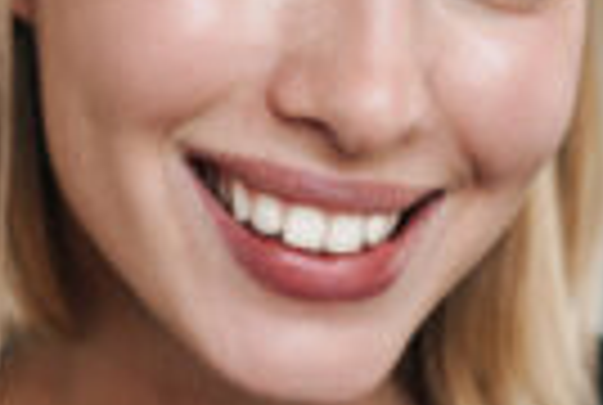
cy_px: 178
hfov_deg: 15.2
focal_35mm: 131
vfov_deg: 10.5
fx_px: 2199
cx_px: -58
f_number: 3.5
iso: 400
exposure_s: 1/400
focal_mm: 44
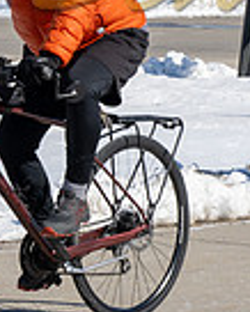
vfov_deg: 5.7
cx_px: -20
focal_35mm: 334
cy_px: -151
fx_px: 3086
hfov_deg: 4.6
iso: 250
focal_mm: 70
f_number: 10
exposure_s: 1/500
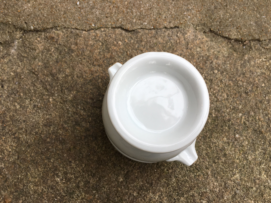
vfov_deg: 46.8
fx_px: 235
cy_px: 105
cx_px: 140
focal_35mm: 30
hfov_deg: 60.0
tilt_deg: -82.1
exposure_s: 1/100
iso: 25
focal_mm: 4.15
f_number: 2.2
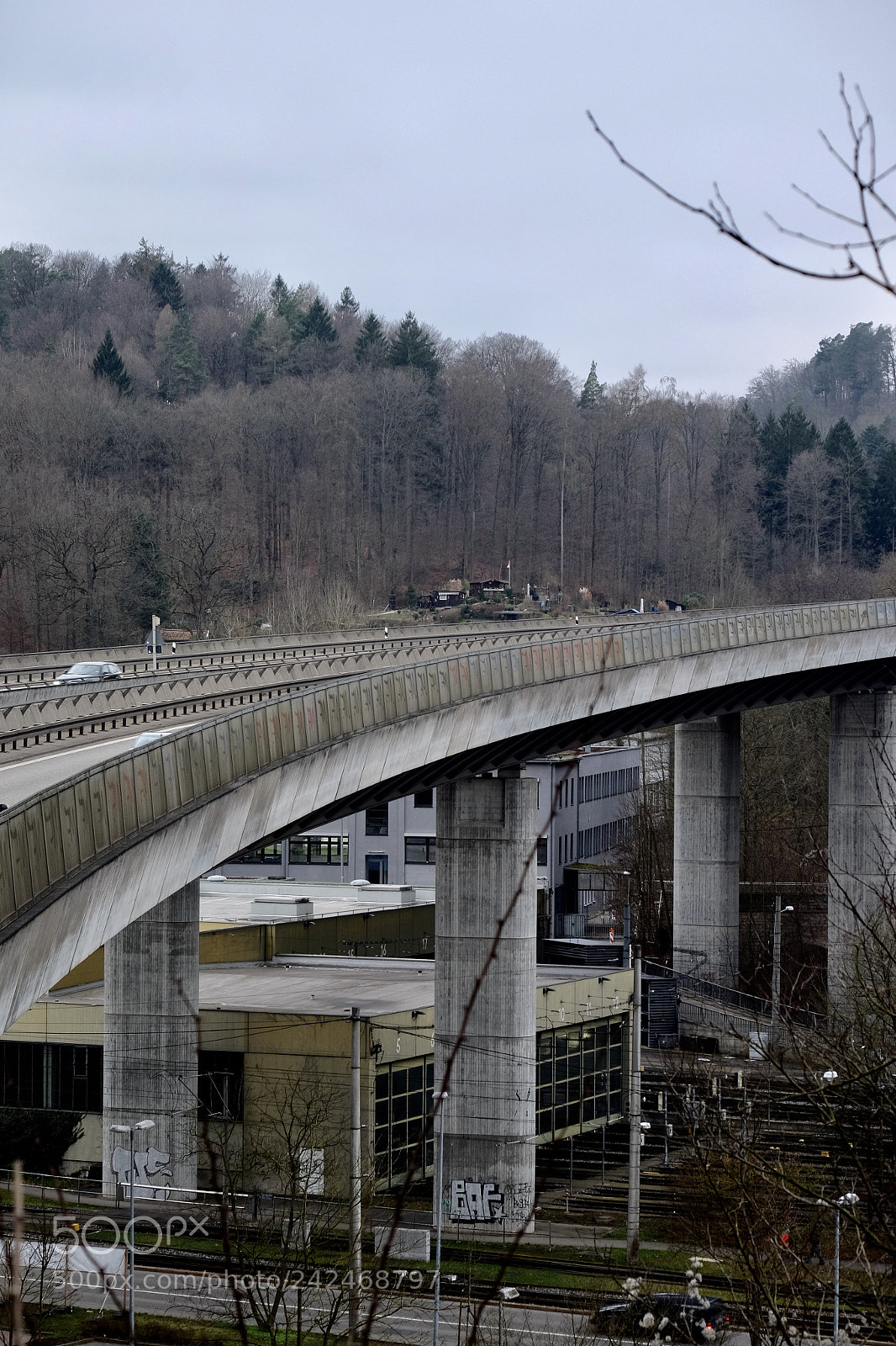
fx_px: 3585
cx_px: 448
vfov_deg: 21.2
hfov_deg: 14.2
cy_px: 673
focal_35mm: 96
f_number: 6.4
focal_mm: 63.8
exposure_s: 1/90
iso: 400
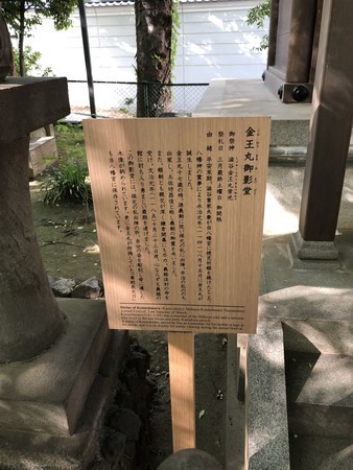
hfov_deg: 49.8
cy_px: 235
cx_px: 176
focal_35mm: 28
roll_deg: +1.5
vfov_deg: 63.4
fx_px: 380
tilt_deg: -25.4
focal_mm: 3.99
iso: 40
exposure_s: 1/20
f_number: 1.8
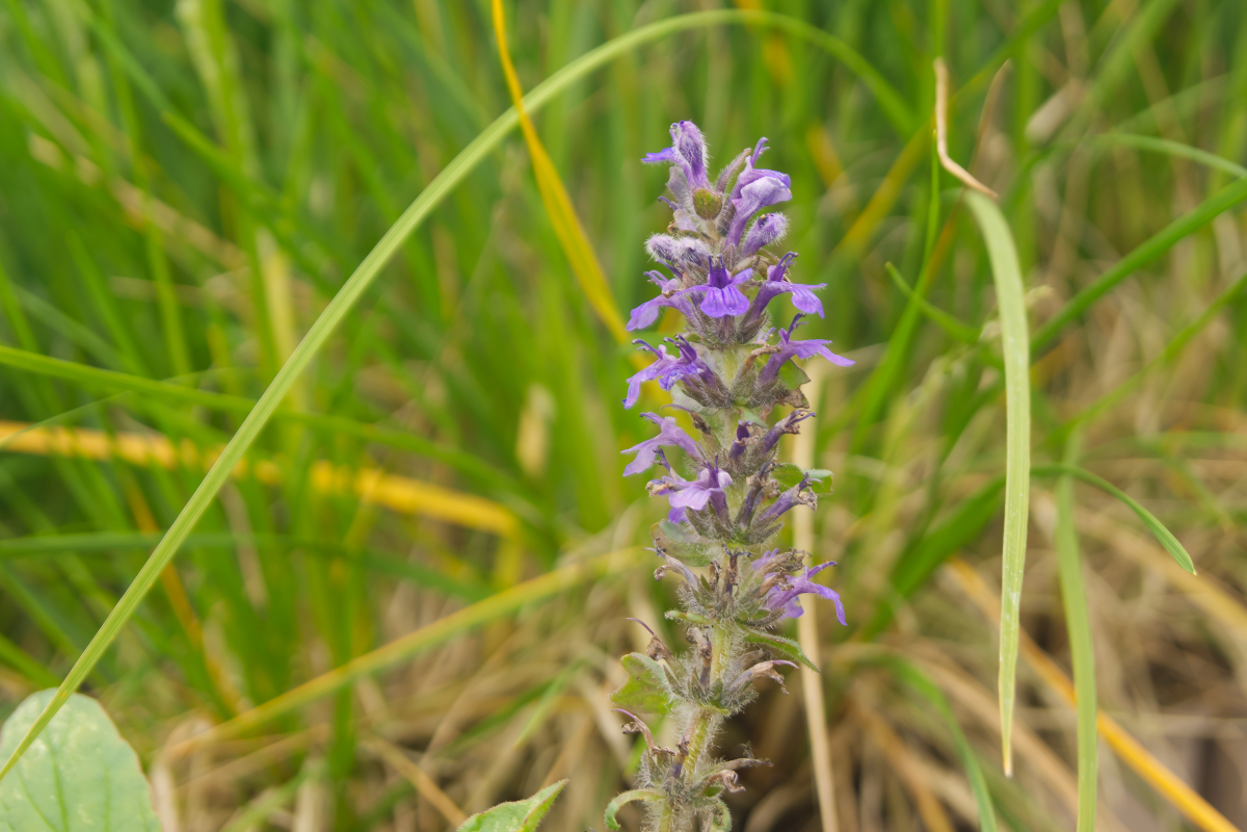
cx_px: 624
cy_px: 416
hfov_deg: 24.6
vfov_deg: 16.6
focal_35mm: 82
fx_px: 2857
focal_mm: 55
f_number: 5.6
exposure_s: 1/100
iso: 125
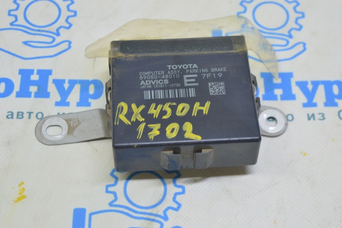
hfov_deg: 28.1
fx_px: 683
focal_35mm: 72
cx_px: 171
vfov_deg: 18.9
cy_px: 114
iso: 400
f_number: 5.6
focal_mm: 48
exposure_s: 1/20
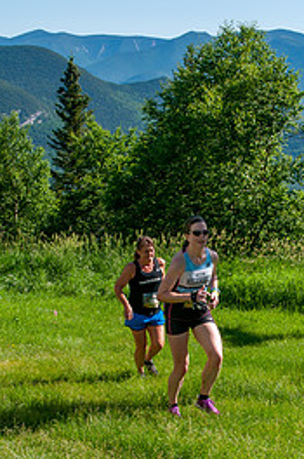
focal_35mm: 87
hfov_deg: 15.6
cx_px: 237
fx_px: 1106
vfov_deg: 23.1
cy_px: 367
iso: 200
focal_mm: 34
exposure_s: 1/400
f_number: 8
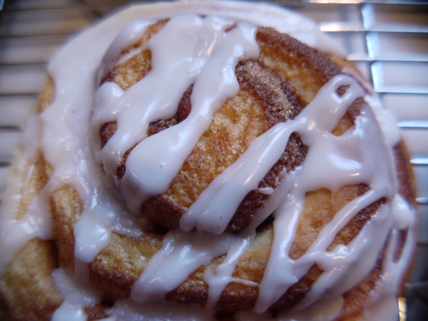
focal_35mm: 90
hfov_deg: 21.8
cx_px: 214
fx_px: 1113
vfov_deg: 16.4
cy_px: 160
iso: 100
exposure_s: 1/13
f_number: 5.6
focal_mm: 45
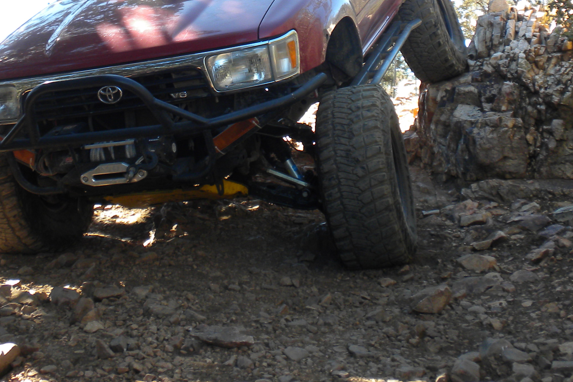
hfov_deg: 27.0
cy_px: 8
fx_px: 1194
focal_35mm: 75
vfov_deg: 17.8
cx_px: 270
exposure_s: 1/78.3
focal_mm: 6.6
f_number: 3.5
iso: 64
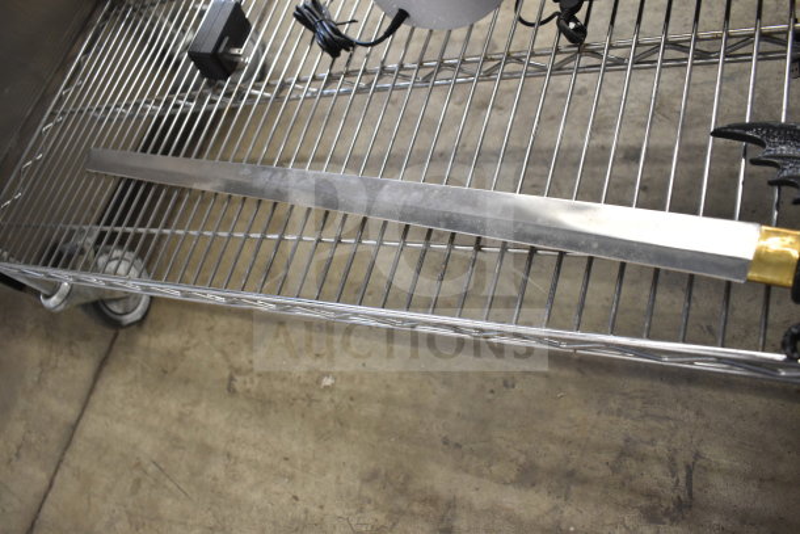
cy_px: 267
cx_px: 400
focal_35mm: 30
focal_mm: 20
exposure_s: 1/30
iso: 800
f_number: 3.5
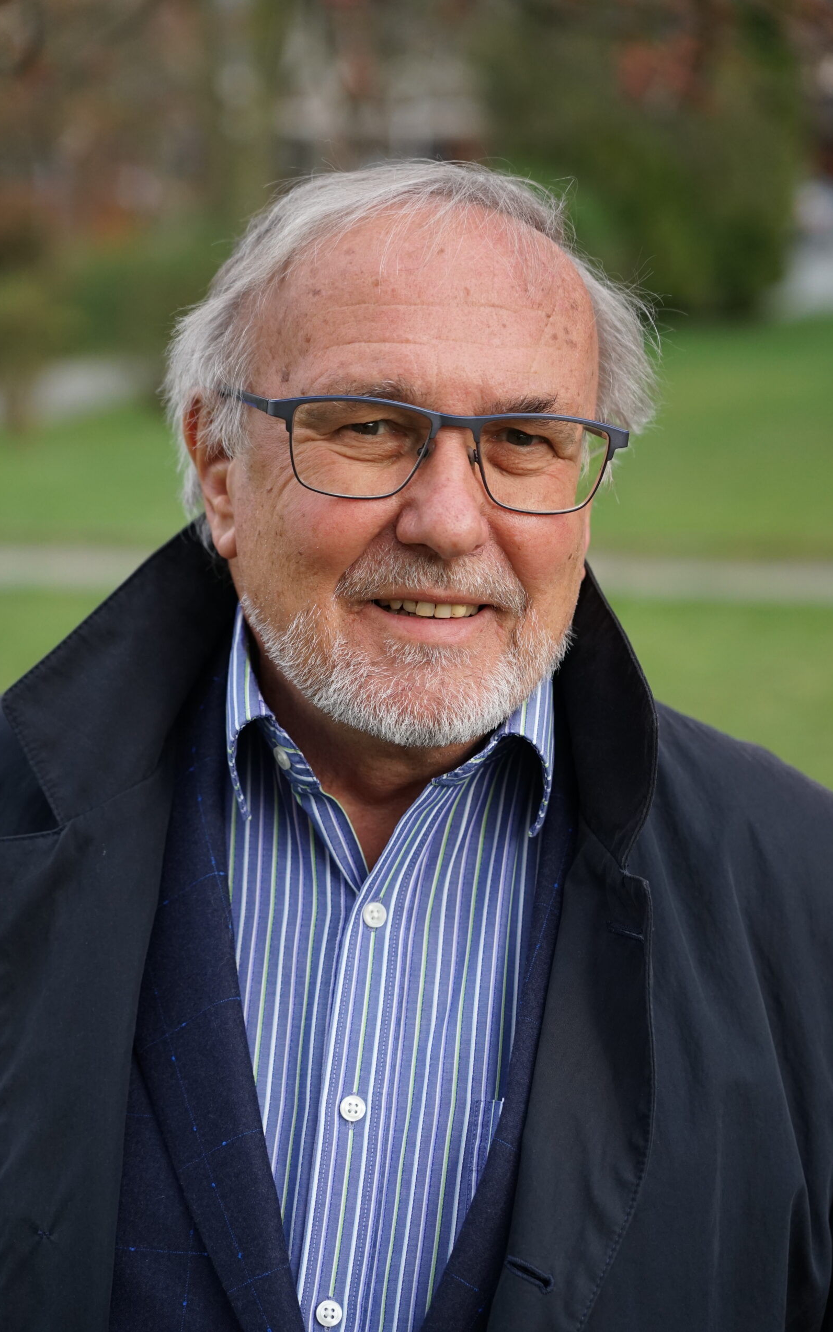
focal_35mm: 86
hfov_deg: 15.2
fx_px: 3124
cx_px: 399
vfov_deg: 24.1
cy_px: 668
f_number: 4
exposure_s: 1/1250
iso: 1000
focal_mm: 84
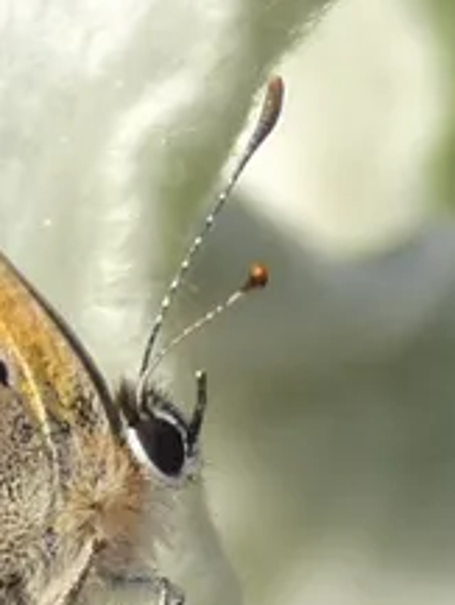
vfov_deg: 6.1
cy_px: 401
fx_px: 5673
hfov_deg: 4.6
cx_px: -6
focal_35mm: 324
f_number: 5
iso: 80
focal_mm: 19.7
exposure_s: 1/100
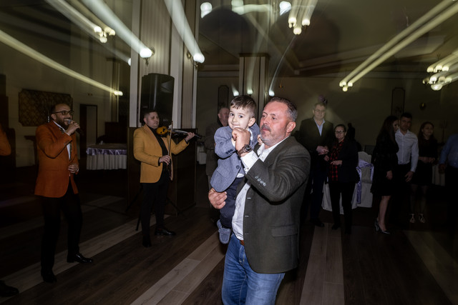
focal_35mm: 24
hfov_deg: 73.7
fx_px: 305
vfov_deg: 53.2
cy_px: 152
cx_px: 229
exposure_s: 1/2
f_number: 8
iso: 160
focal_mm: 16
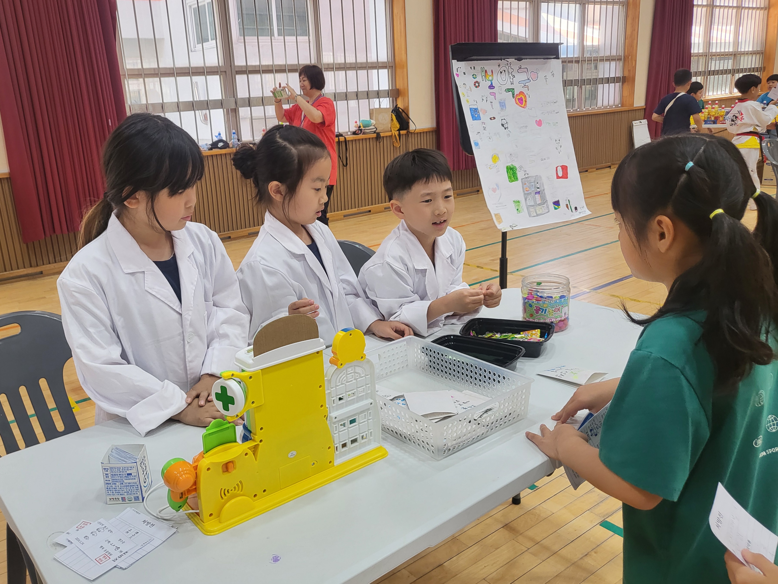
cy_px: 292
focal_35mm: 26
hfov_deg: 67.3
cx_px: 389
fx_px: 584
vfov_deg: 53.1
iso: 100
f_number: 1.8
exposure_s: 1/120
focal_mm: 4.25
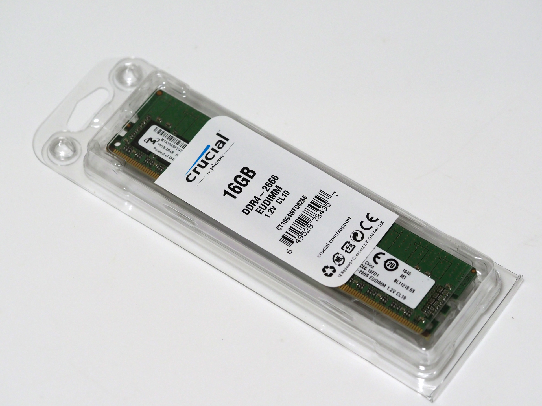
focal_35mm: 120
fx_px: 1879
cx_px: 271
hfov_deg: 16.4
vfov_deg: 12.3
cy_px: 203
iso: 800
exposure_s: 1/125
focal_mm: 60
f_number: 4
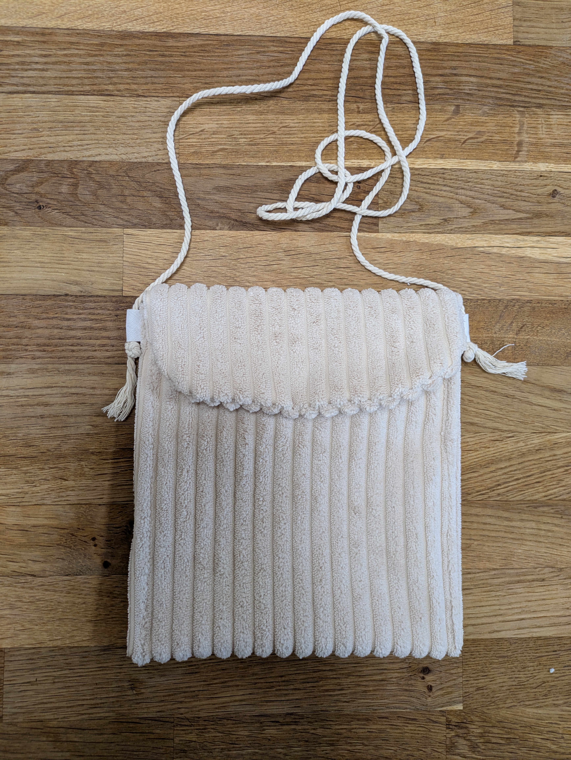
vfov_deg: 69.4
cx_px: 286
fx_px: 549
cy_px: 380
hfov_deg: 54.9
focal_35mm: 25
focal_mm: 5.43
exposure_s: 1/25
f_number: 1.89
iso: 99
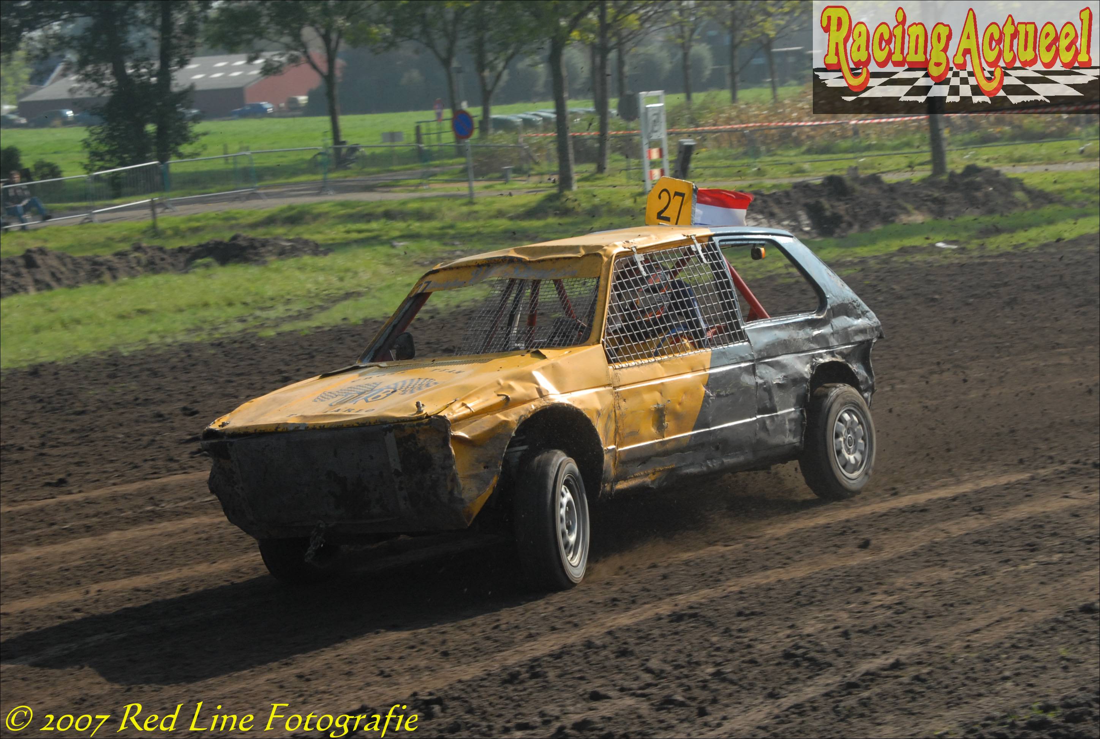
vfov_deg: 14.8
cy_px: 370
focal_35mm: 93
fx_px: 2847
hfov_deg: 21.9
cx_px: 550
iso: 400
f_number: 11
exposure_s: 1/500
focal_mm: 62
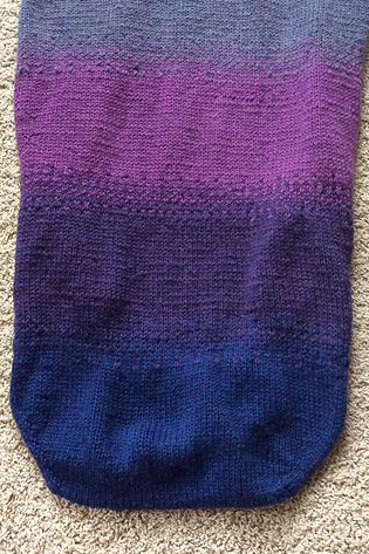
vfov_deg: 43.4
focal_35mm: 45
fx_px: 692
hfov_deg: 29.8
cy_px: 219
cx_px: 193
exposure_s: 1/24
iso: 250
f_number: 2.4
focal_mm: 3.3
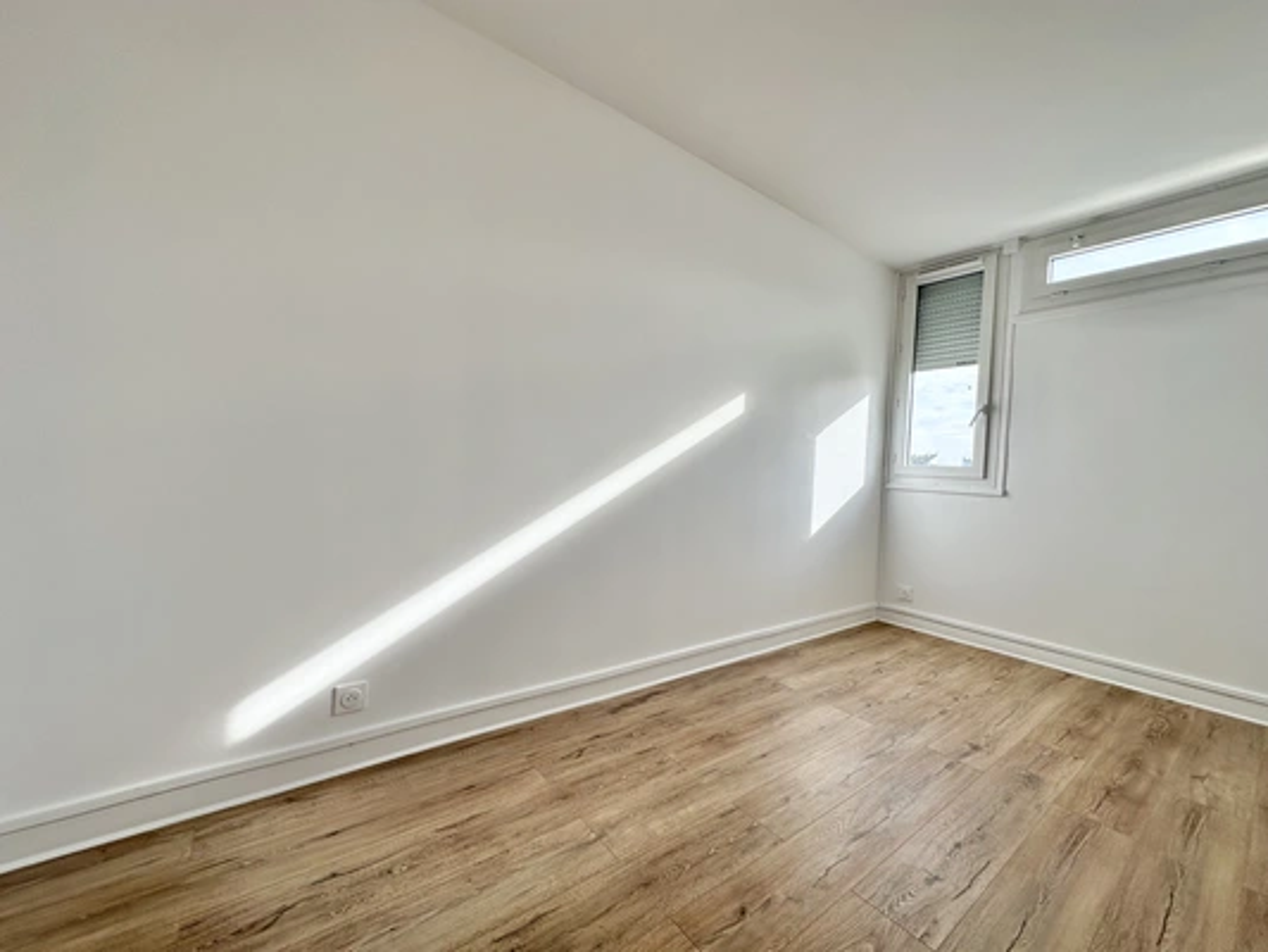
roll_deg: -2.7
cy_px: 476
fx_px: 513
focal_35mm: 14
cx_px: 634
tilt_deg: -1.0
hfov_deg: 102.1
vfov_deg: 85.7
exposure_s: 1/306
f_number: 2.2
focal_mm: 2.22
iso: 40
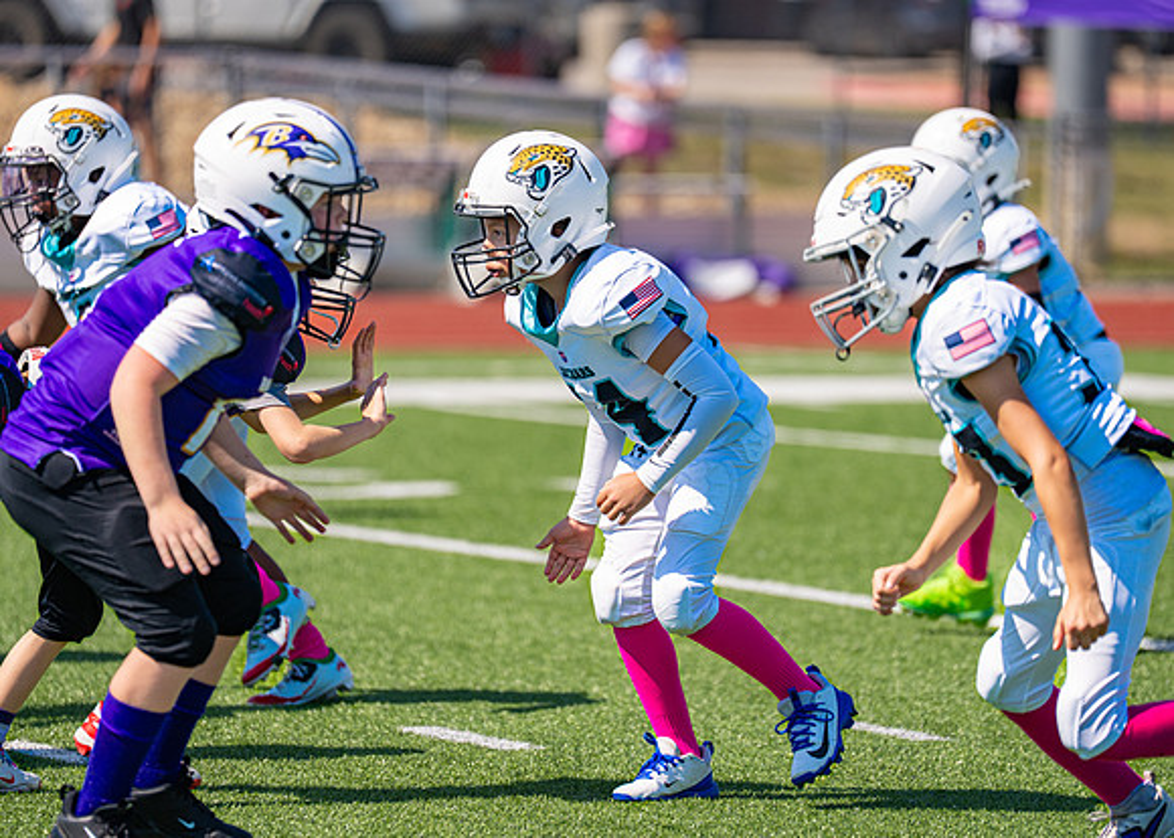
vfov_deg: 6.1
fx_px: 7863
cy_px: 413
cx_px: 584
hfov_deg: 8.5
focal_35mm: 236
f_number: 2.8
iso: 100
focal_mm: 200
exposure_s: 1/2000
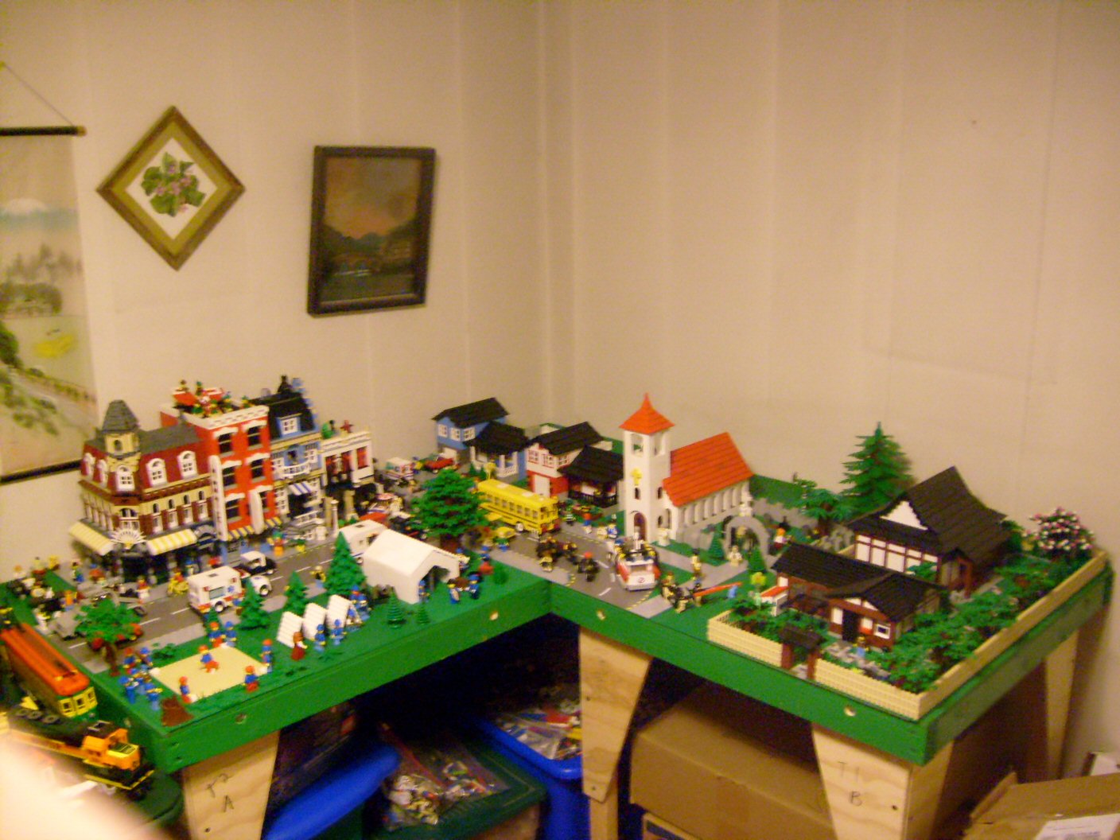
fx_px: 1132
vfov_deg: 40.7
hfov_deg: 52.6
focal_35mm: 35
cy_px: 420
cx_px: 560
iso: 200
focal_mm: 5.8
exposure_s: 1/4
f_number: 2.8
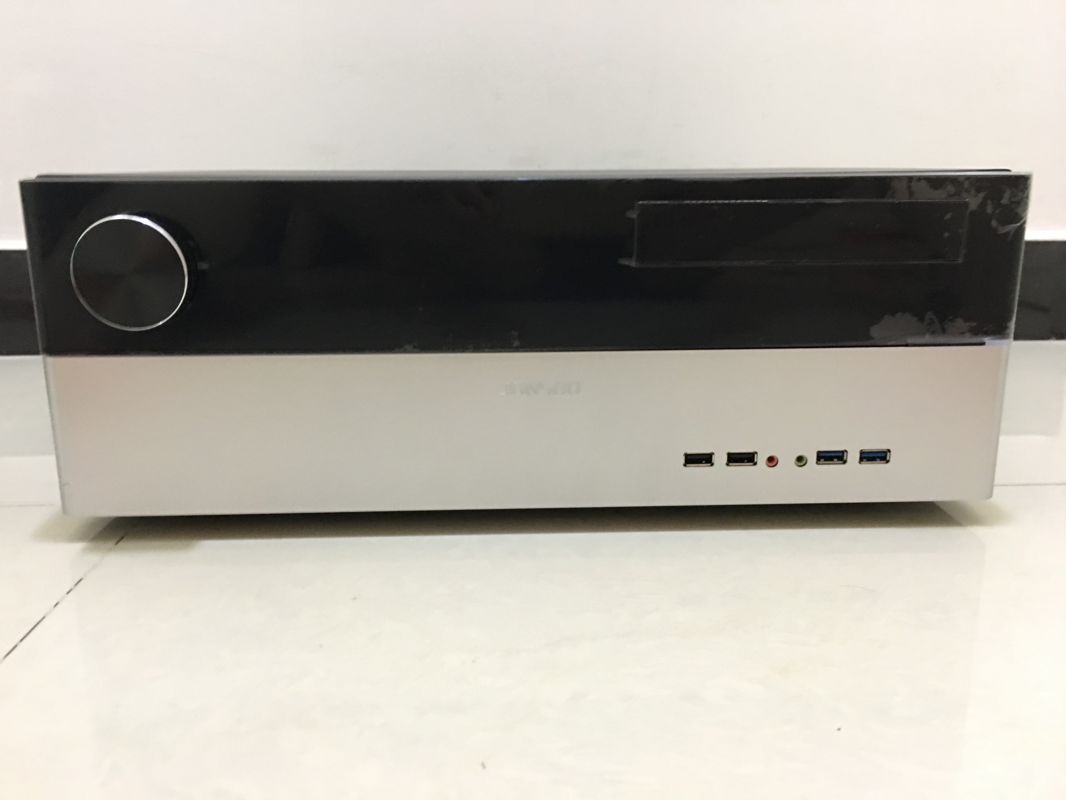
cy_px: 400
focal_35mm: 29
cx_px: 533
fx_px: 893
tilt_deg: -14.0
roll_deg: -0.3
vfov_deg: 48.2
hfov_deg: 61.7
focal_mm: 4.15
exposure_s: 1/8
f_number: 2.2
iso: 125
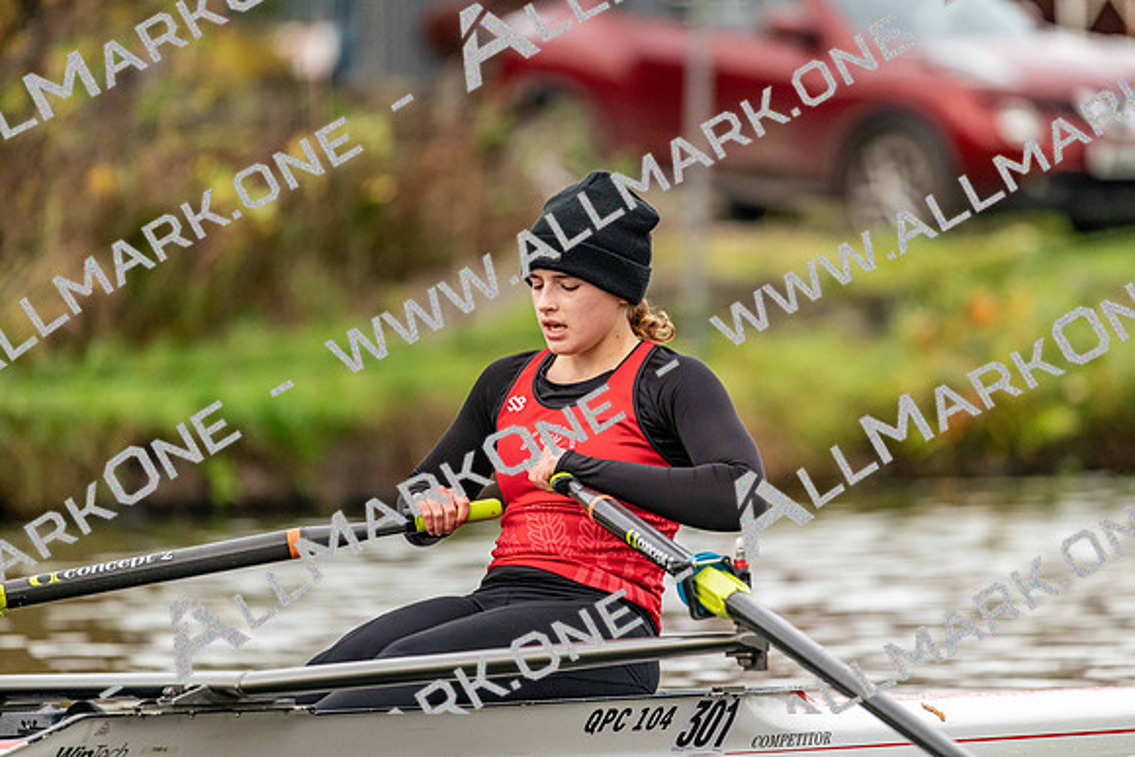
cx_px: 568
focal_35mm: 400
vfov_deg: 3.4
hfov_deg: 5.2
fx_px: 12613
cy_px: 378
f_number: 4.5
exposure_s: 1/2500
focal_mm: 400
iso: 2500
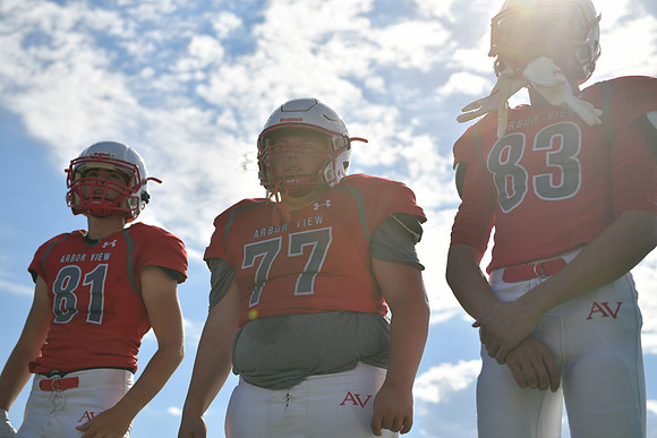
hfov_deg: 33.4
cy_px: 219
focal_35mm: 60
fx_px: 1095
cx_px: 328
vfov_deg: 22.6
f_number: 3.5
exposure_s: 1/2000
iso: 90
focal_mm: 60
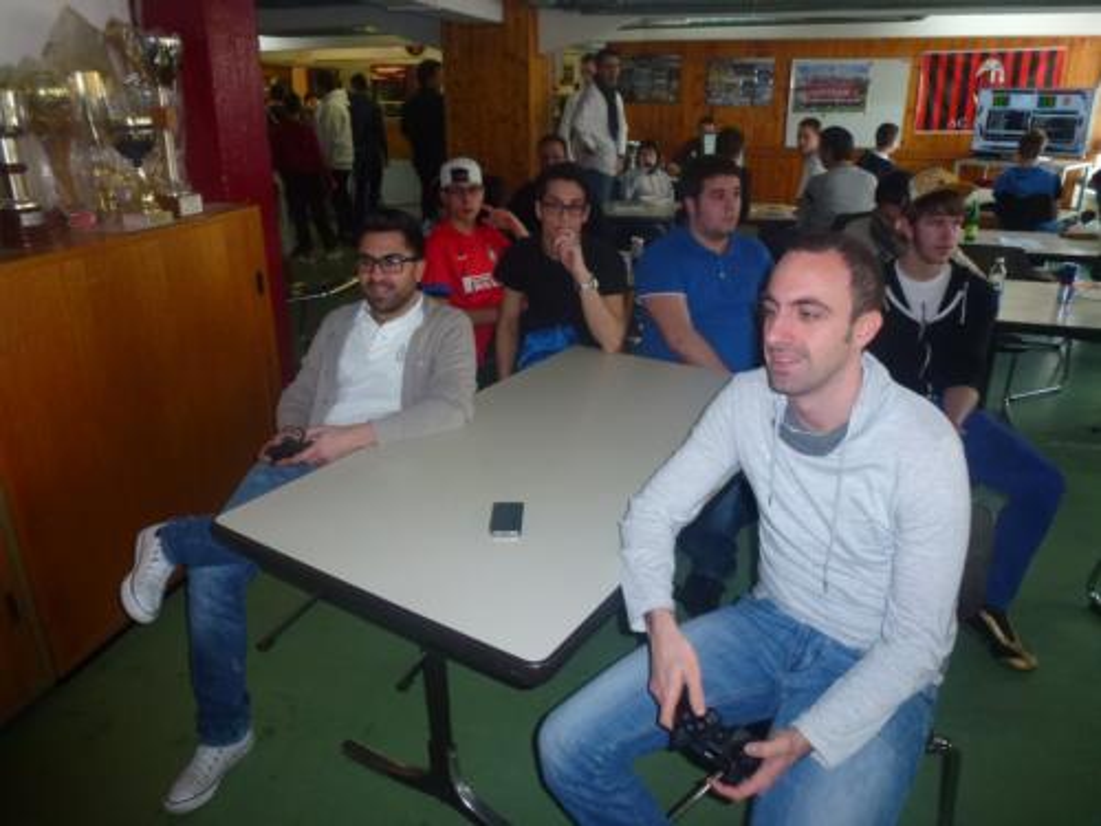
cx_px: 550
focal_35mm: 24
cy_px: 413
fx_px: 763
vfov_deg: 56.8
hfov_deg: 71.6
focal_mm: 4.3
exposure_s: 1/60
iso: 250
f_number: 3.3
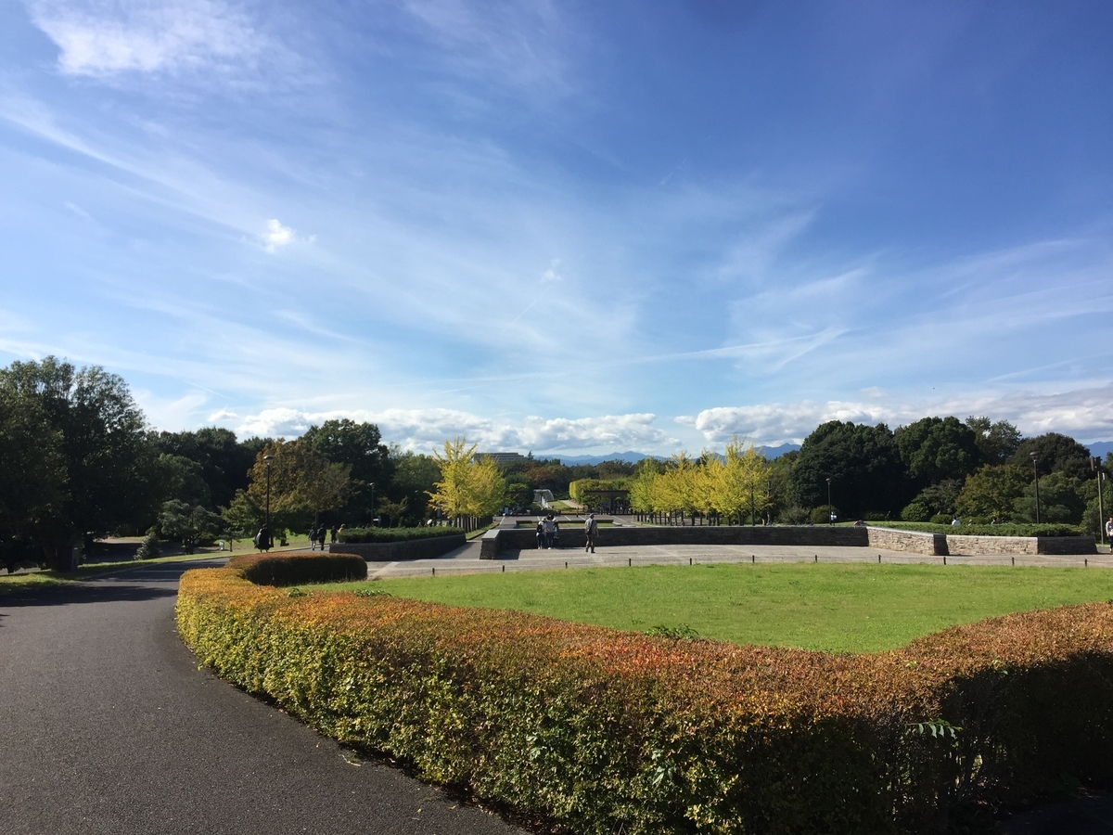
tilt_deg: +8.7
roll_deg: -1.0
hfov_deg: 61.7
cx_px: 556
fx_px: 932
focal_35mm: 29
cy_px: 418
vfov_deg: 48.2
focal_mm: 4.15
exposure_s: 1/1647
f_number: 2.2
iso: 32
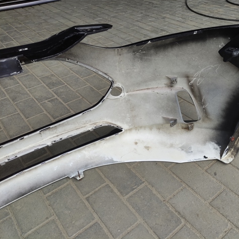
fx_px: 234
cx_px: 161
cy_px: 119
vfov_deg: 54.0
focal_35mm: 30
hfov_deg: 52.9
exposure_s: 1/395
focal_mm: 5.43
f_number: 1.89
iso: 100
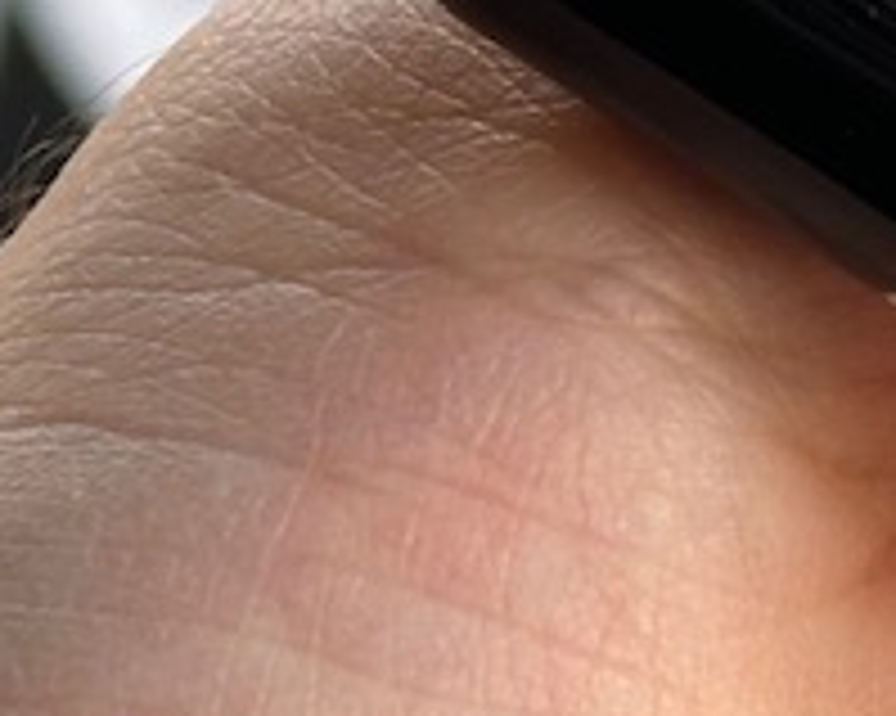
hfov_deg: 6.4
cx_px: 1027
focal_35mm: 301
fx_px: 7978
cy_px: -9
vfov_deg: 5.1
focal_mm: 6.86
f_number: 1.78
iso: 64
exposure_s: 1/290
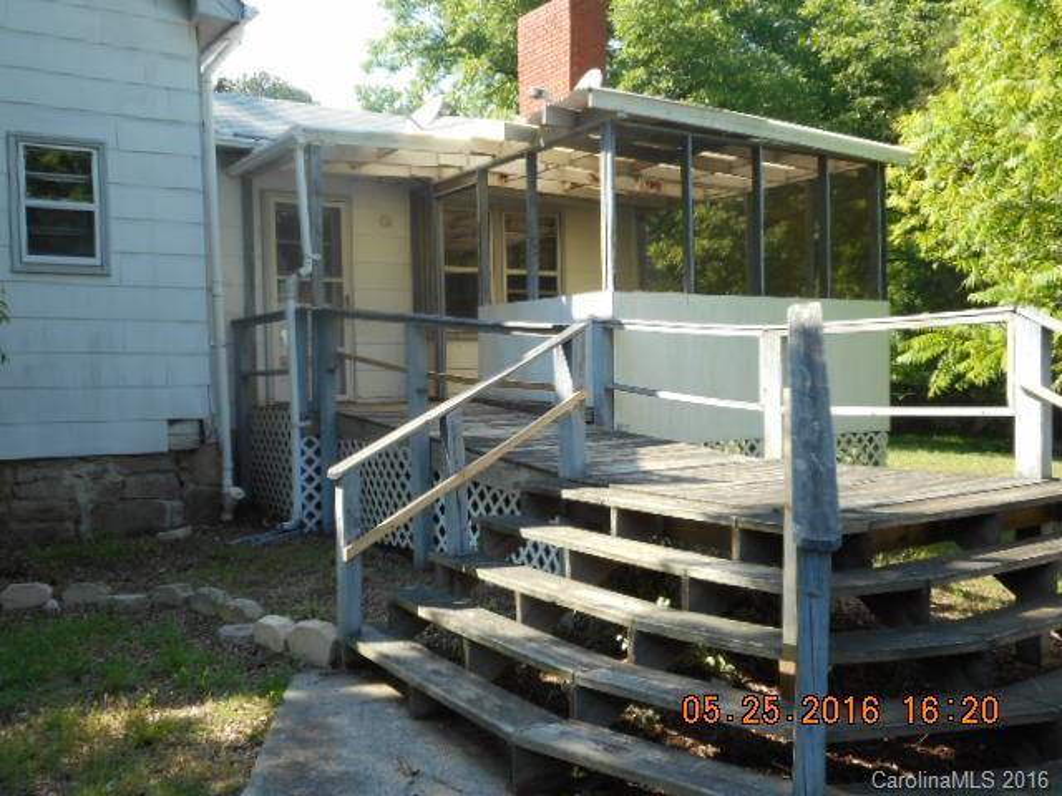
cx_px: 531
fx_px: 1043
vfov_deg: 41.8
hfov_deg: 54.0
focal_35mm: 34
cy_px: 398
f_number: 4.2
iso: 80
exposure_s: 1/125
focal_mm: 6
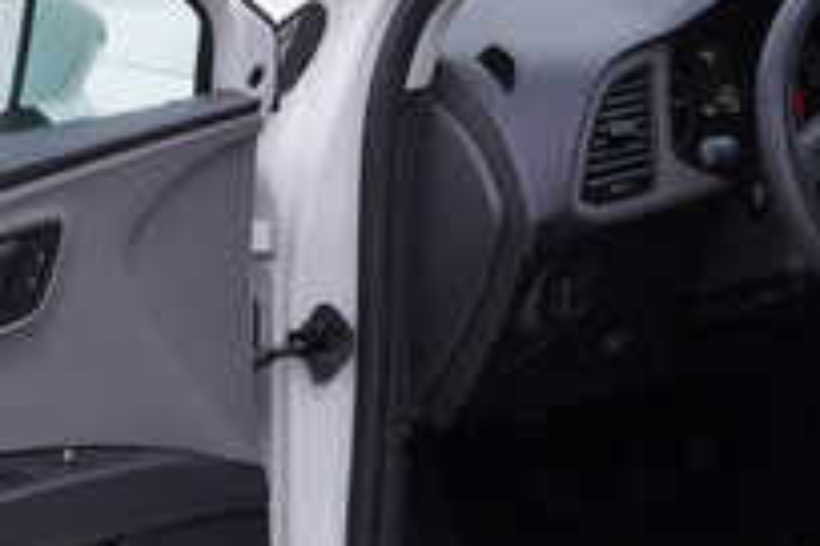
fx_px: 2209
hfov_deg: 21.0
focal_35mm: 97
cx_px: 301
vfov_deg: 14.1
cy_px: 339
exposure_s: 1/60
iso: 125
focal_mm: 24
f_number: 3.5
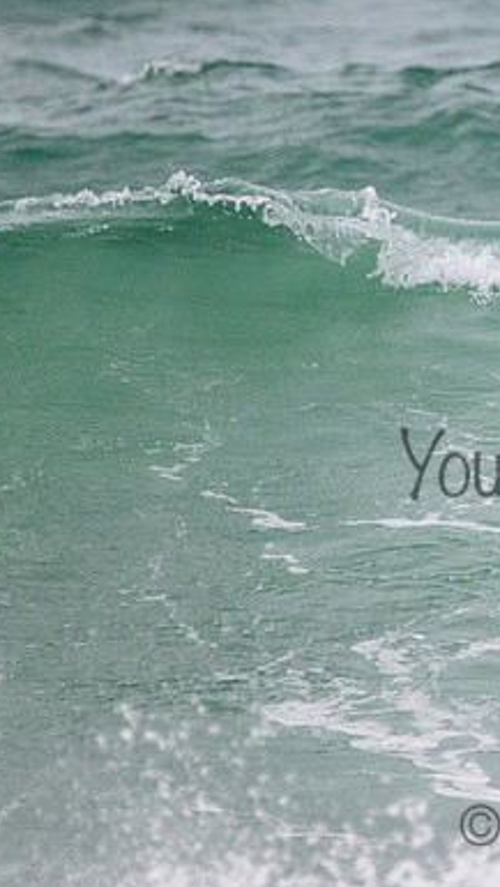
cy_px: 419
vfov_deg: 1.4
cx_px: 789
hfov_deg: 0.8
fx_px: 37301
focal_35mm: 1585
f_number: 11
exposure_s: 1/2000
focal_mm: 800
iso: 1800
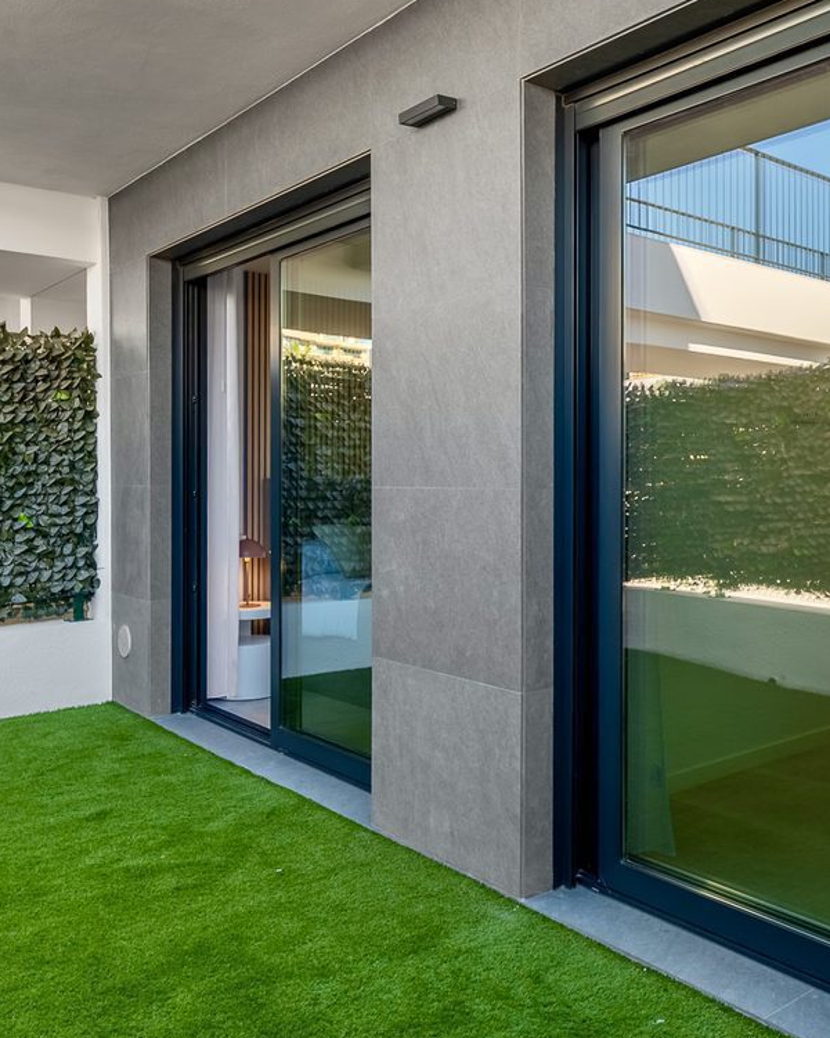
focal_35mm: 30
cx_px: 548
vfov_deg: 58.7
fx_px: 921
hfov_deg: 47.8
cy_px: 475
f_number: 9
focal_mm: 15
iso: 100
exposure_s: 1/1250
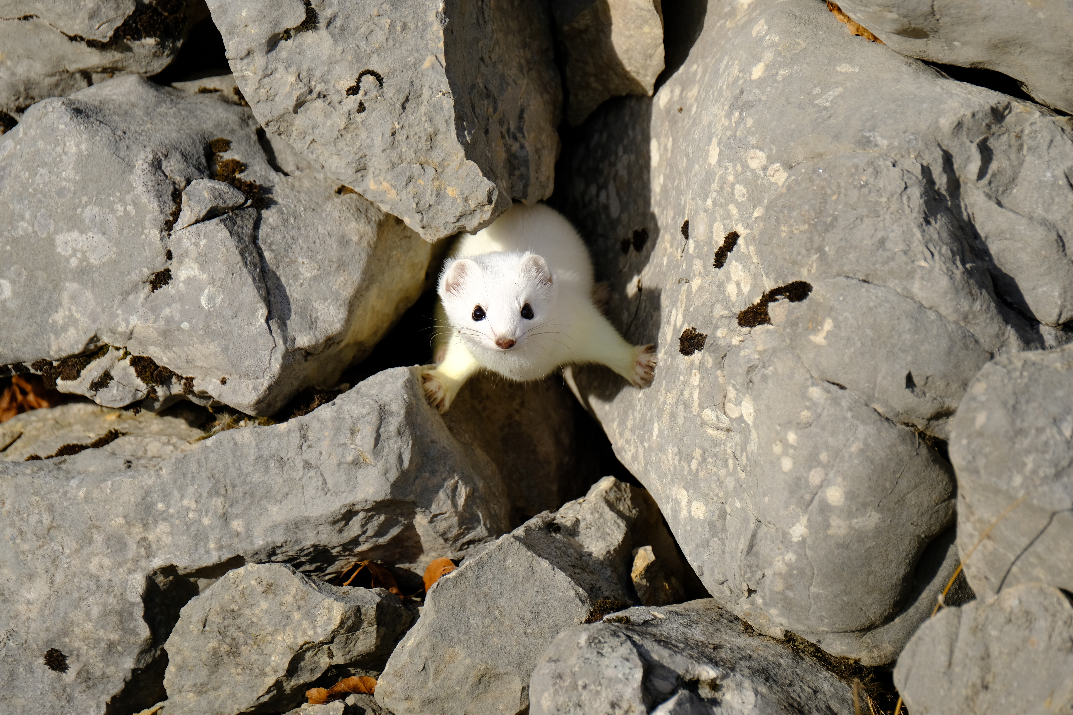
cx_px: 536
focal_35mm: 600
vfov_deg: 2.3
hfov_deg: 3.4
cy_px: 358
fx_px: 17882
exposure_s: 1/800
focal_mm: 400
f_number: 5.6
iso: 200
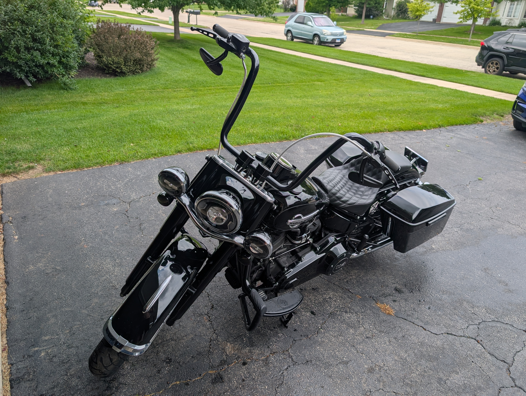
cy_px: 198
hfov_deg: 71.5
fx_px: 365
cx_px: 263
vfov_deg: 56.9
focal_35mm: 24
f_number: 1.68
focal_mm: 6.9
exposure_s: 1/3534
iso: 20
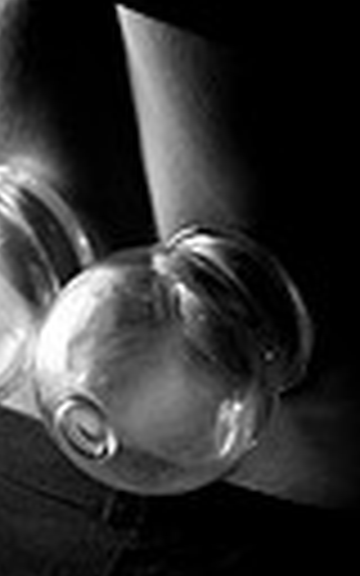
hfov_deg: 7.3
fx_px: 2810
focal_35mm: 179
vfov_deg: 11.1
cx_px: 104
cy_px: -387
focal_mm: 50
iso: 800
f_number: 3.2
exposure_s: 1/400
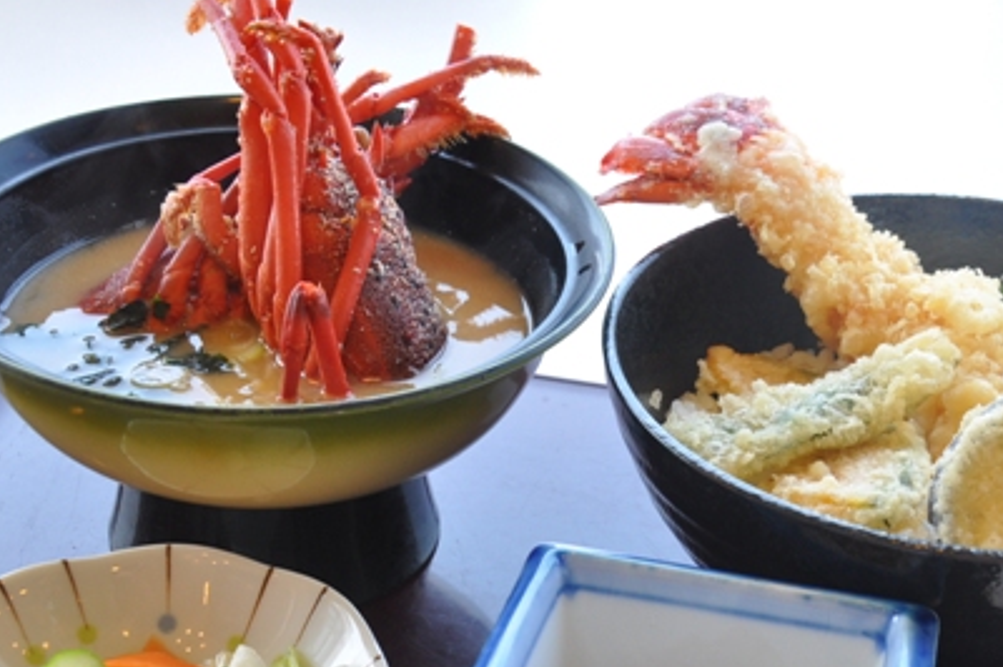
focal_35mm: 72
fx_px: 2004
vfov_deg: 18.8
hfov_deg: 28.0
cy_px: 490
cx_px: 642
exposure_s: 1/60
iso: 400
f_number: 6.3
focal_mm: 30
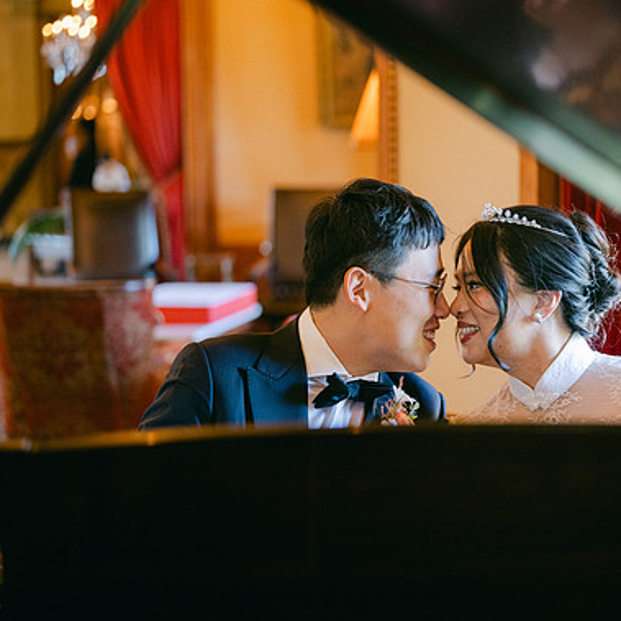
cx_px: 419
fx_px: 1319
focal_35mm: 65
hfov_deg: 26.3
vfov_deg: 26.5
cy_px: 310
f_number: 1.8
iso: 1250
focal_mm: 50
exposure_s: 1/125
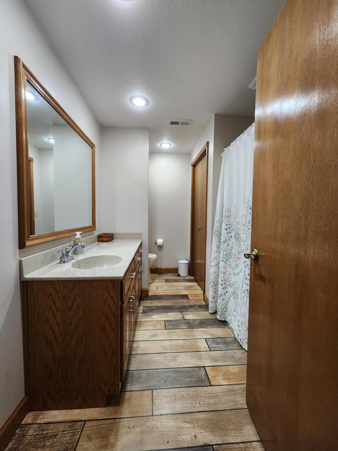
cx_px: 169
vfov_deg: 106.2
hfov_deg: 89.9
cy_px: 226
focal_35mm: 13
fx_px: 169
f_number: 2.2
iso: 400
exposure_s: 1/60
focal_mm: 2.2
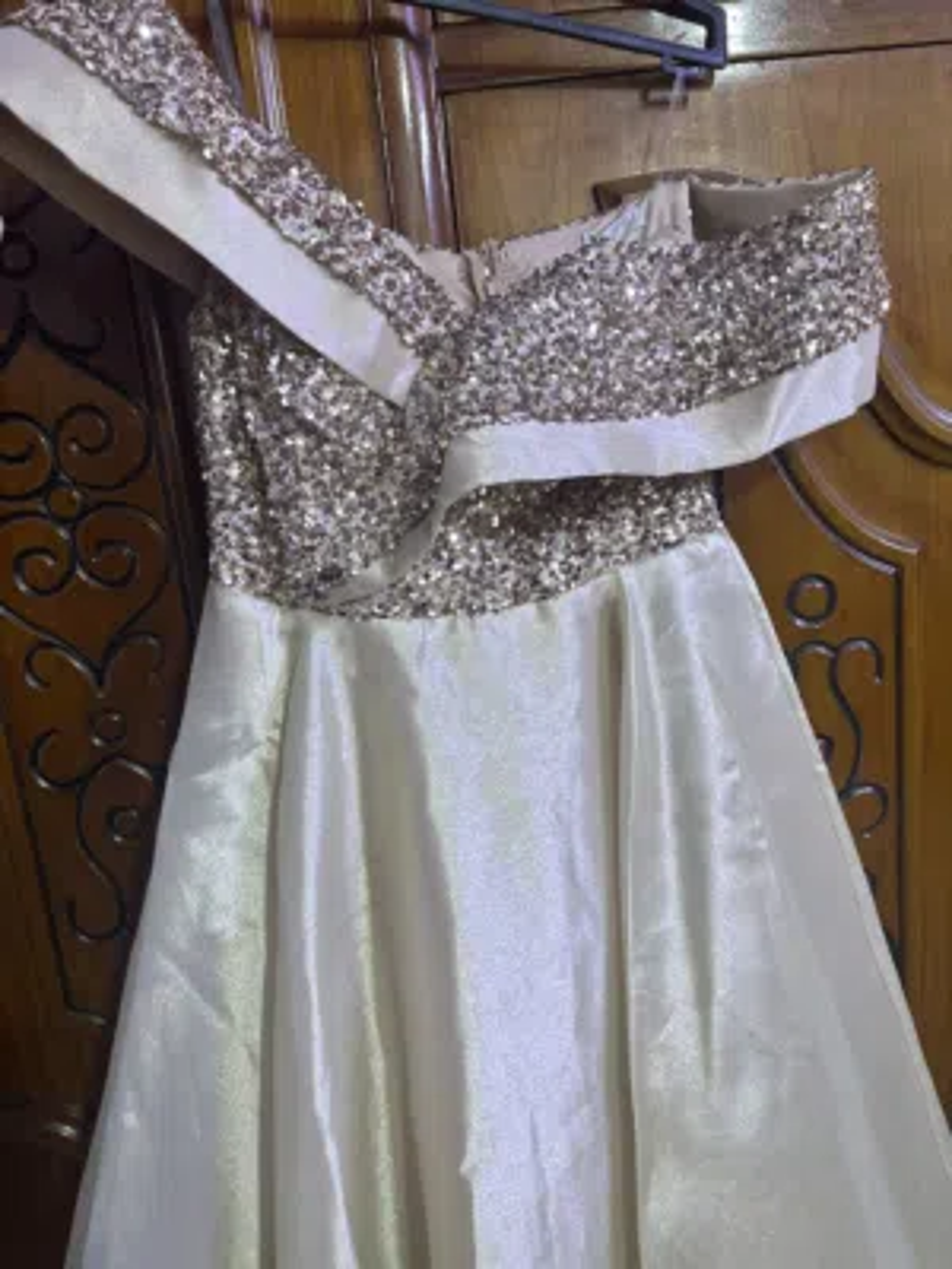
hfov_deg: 56.8
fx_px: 880
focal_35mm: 24
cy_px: 634
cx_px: 476
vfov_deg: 71.6
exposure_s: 1/50
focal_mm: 6.86
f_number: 1.78
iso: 200
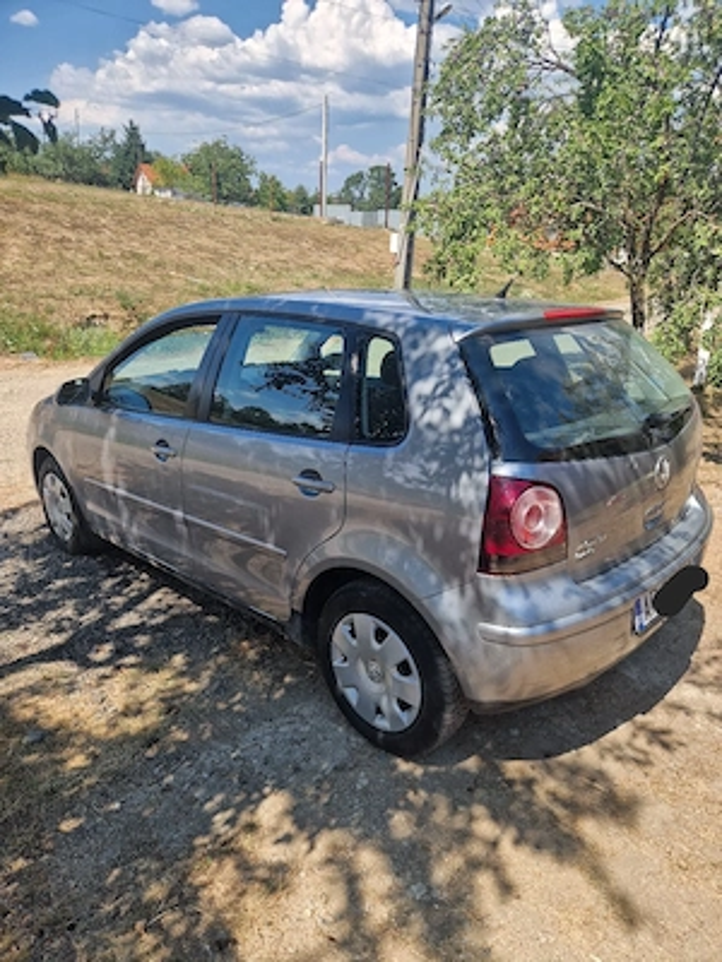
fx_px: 640
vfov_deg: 73.9
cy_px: 481
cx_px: 361
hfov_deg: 58.9
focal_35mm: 23
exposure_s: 1/1000
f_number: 1.8
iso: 50
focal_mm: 5.4
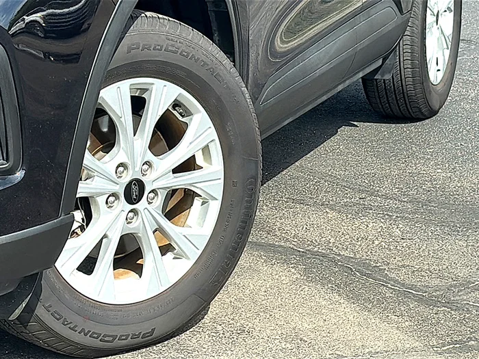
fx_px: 1384
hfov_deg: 19.6
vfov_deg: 14.8
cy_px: 180
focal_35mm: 100
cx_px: 240
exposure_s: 1/2611
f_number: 1.78
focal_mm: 6.86
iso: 64
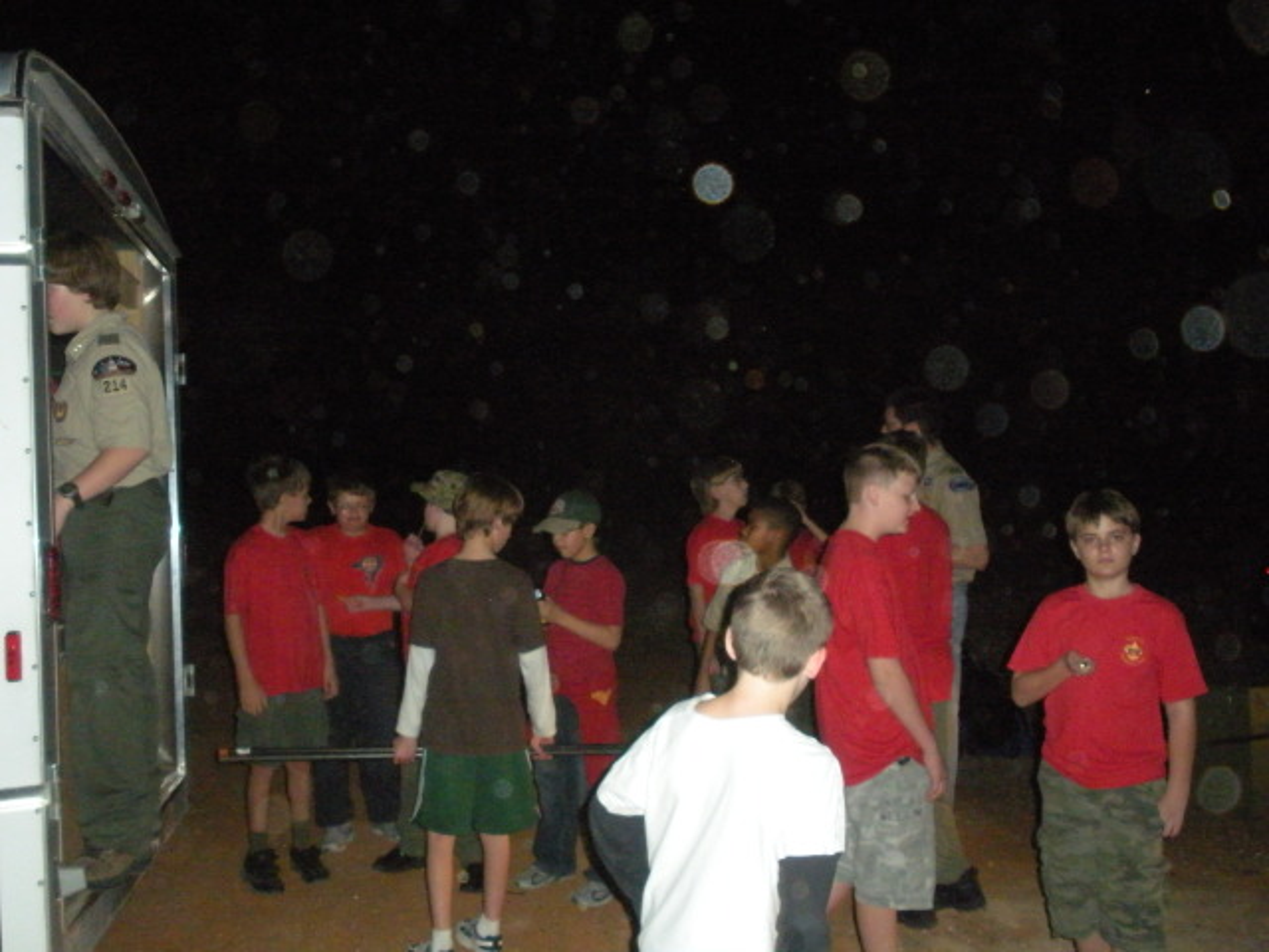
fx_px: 1320
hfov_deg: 51.4
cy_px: 476
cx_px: 634
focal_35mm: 36
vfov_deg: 39.7
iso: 800
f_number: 3.5
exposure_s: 1/60
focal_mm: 6.3
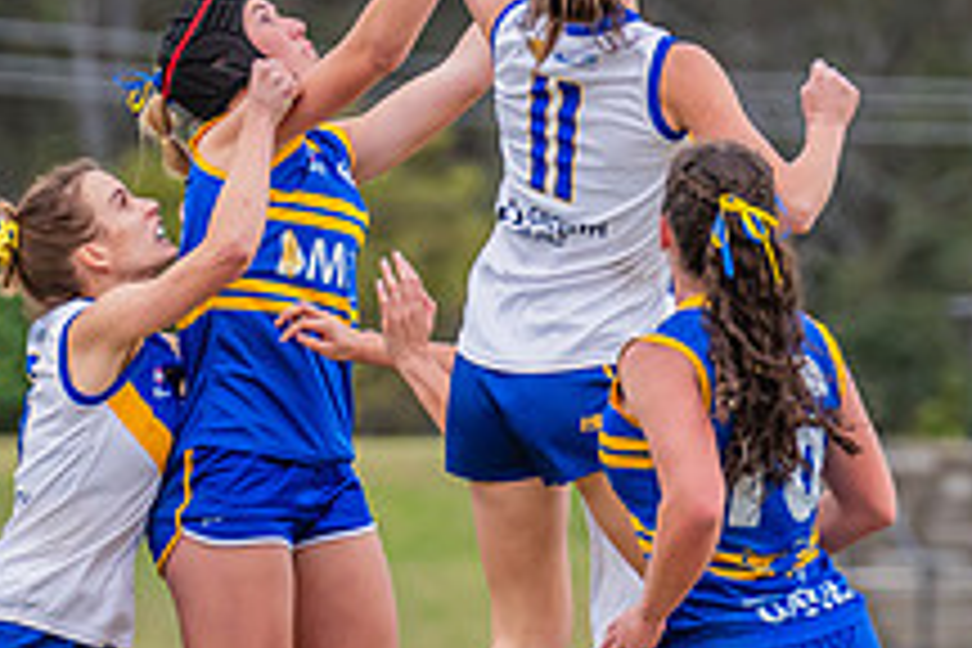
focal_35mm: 967
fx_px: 26107
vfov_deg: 1.4
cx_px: 235
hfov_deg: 2.1
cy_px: 421
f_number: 5.6
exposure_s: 1/1250
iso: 800
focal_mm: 290
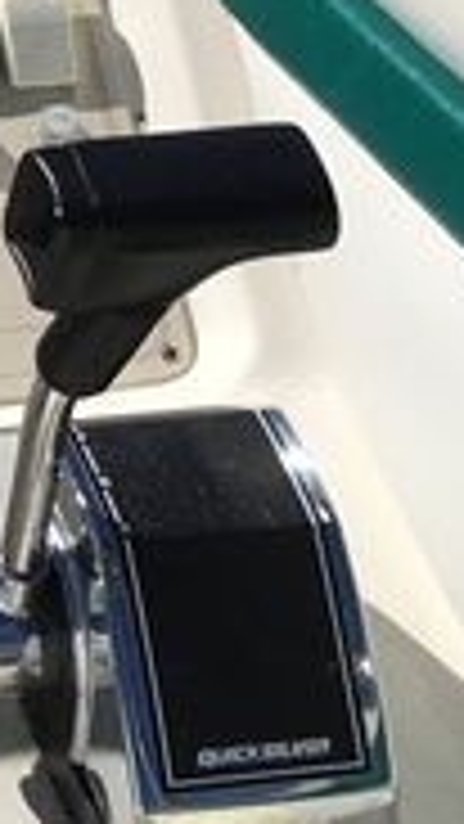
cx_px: -1171
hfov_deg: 6.1
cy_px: -239
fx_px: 3870
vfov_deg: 11.8
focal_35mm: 177
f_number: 2.2
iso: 25
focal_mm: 4.15
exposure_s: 1/4274
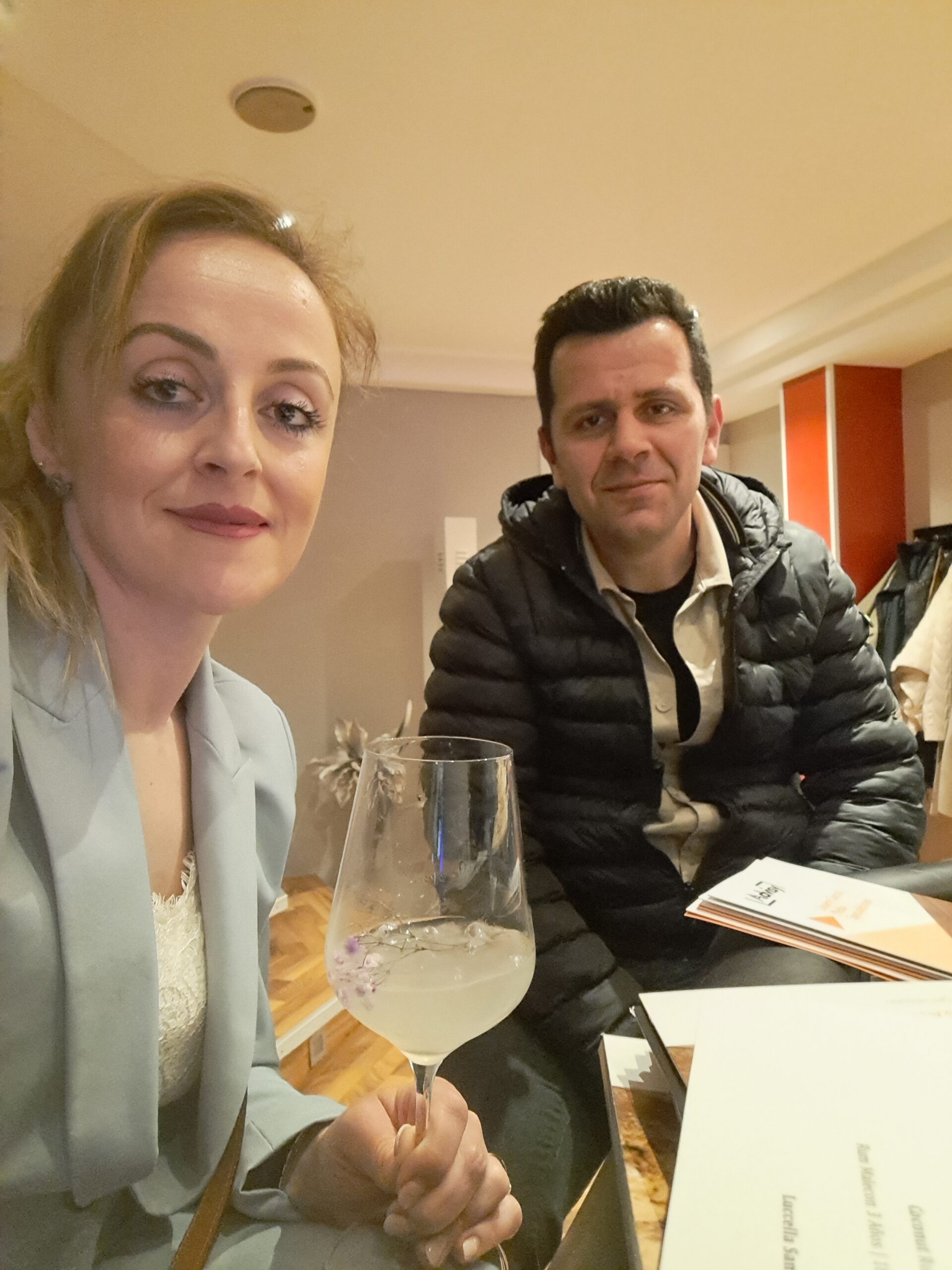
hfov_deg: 54.9
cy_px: 635
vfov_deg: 69.4
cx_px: 476
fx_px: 917
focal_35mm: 25
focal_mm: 3.72
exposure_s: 1/17
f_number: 2.2
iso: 2500
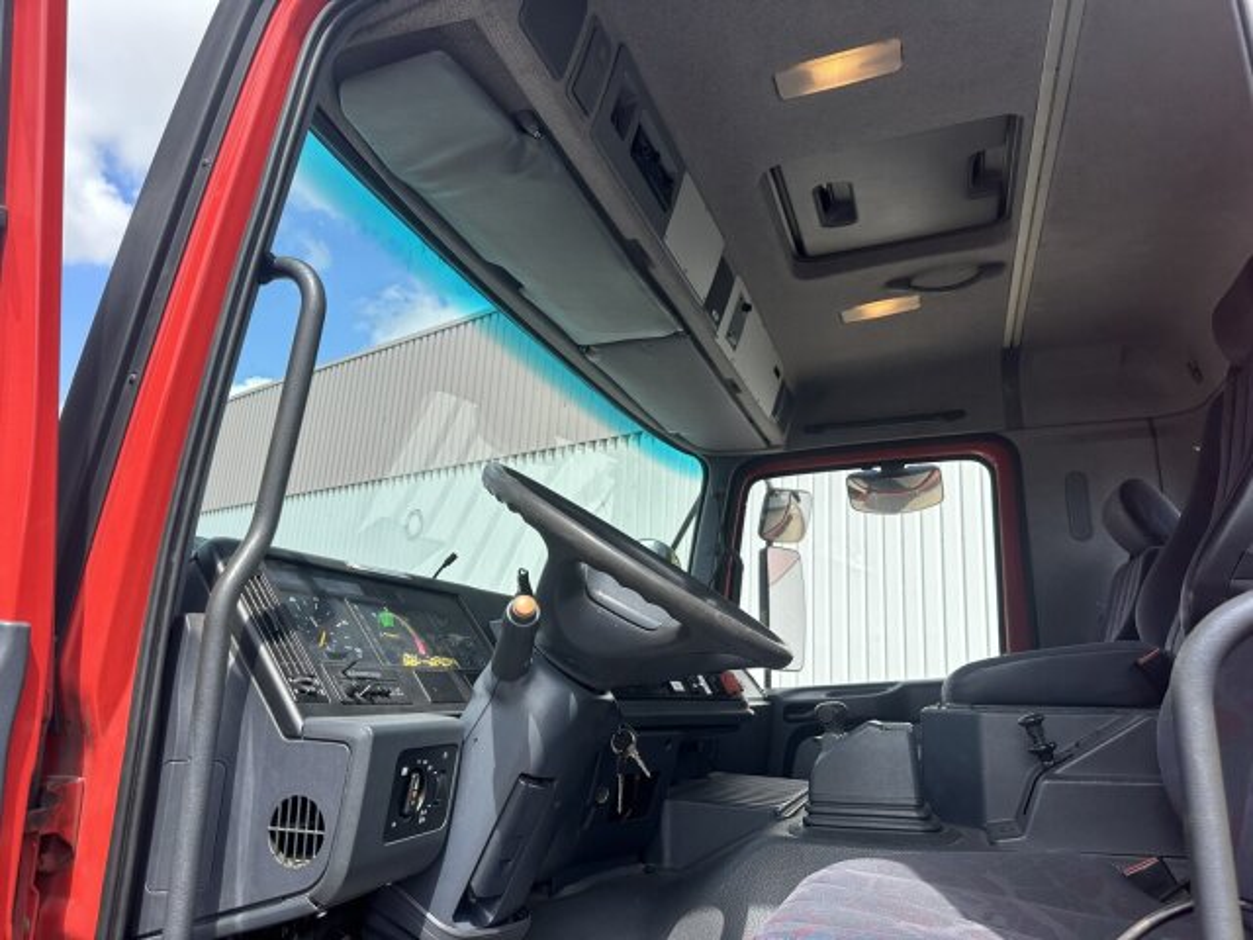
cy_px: 470
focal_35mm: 24
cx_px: 626
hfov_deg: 71.6
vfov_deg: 56.8
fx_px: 869
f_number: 1.78
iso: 80
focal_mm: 6.86
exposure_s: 1/2155
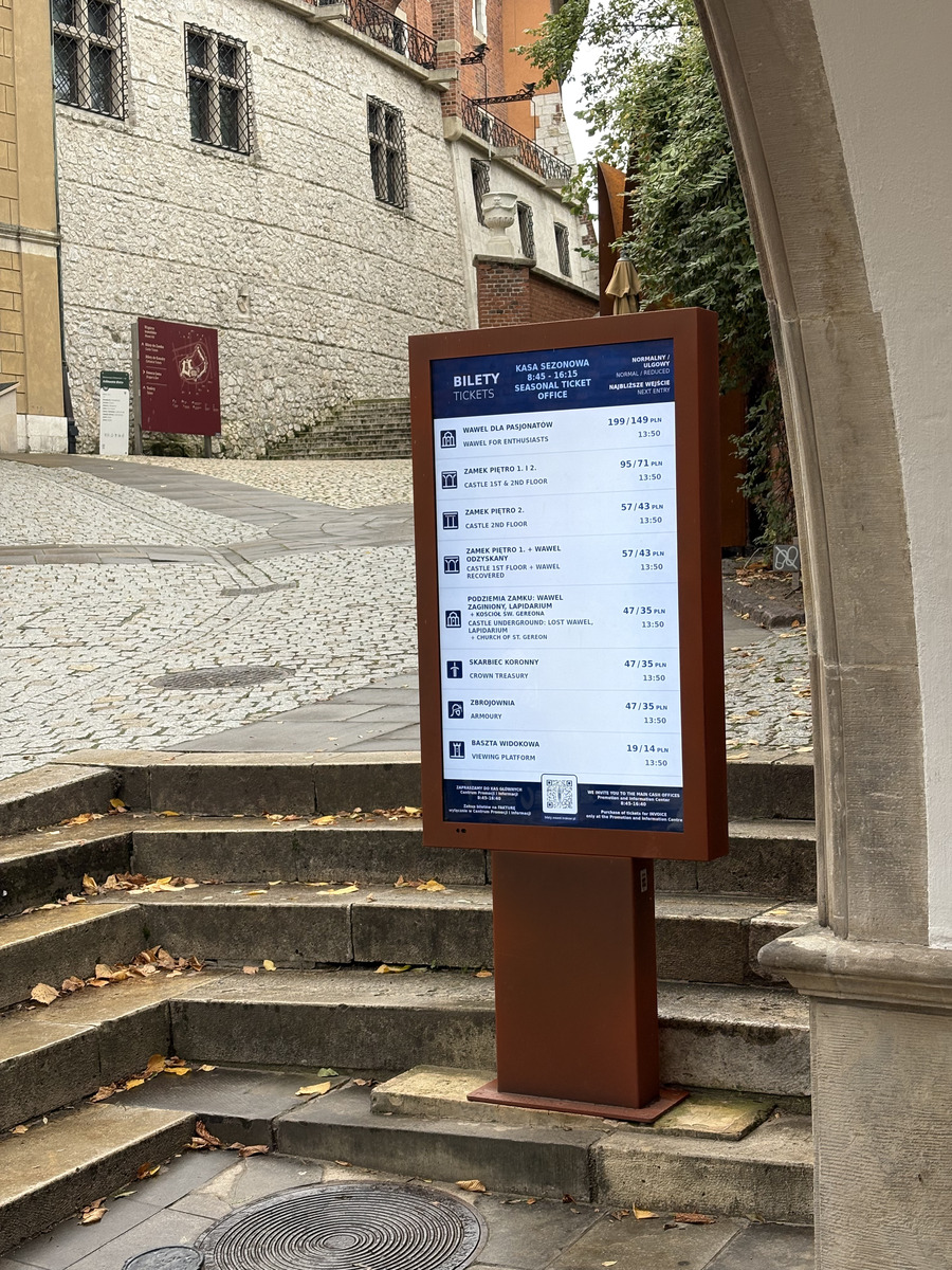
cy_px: 635
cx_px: 476
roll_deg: +1.6
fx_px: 1907
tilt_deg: -2.4
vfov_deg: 36.8
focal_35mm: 52
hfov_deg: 28.0
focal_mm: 5.96
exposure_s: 1/596
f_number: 1.6
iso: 32
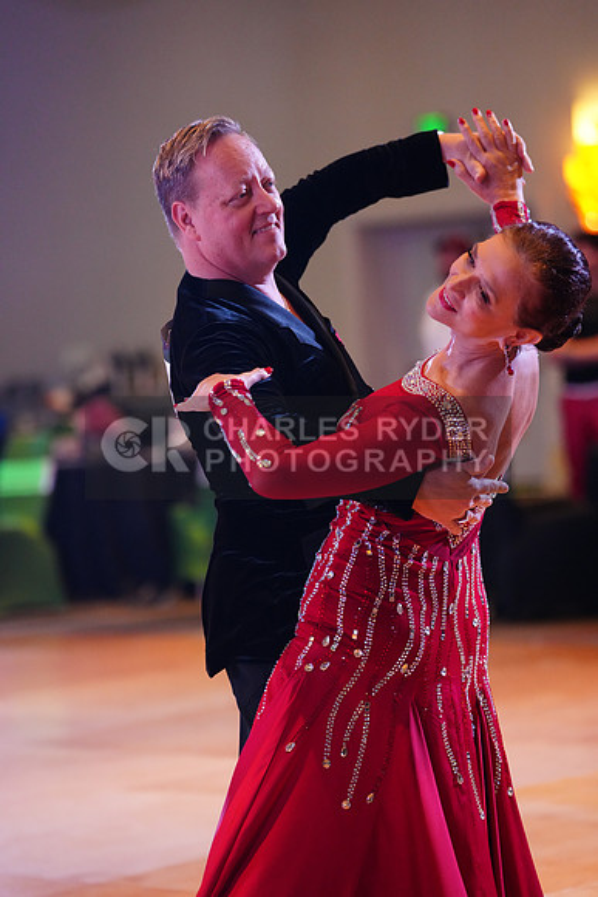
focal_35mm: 133
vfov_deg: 15.4
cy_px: 448
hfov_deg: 10.3
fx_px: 3312
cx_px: 299
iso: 5000
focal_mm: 133
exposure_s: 1/400
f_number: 2.8
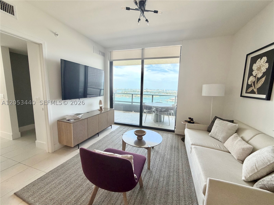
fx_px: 111
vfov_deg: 85.7
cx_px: 137
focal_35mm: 14
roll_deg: -1.2
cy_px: 102
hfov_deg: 102.1
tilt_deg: -7.4
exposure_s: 1/121
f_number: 2.2
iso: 125
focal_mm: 2.22
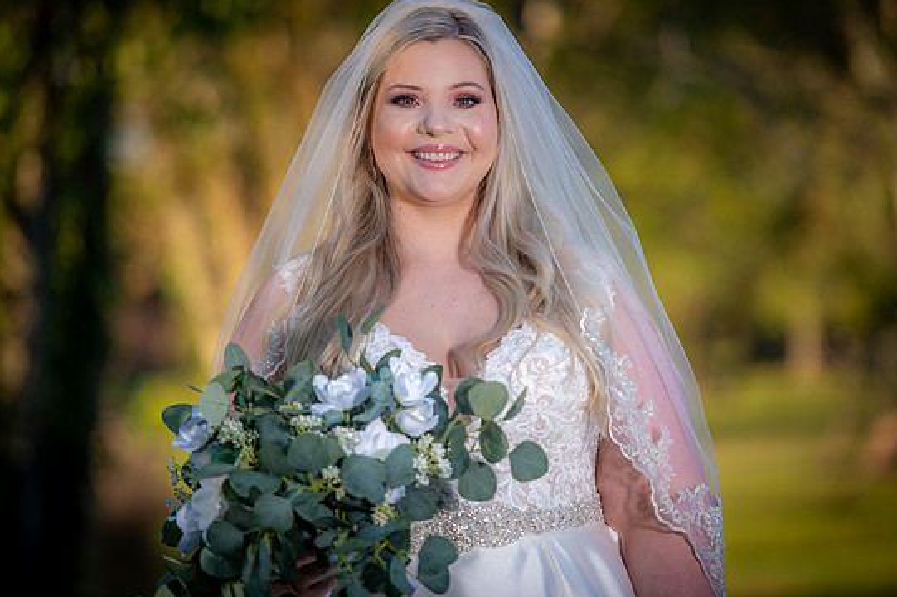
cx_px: 461
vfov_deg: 7.1
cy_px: 282
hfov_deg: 10.7
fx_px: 4806
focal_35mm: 193
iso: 80
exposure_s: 1/250
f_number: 3.2
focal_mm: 180
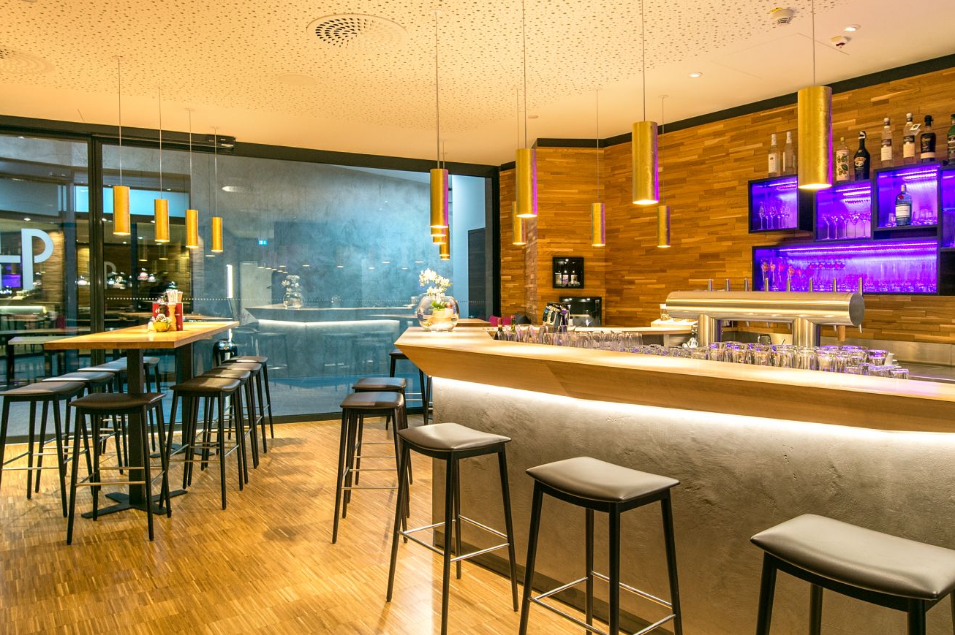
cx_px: 466
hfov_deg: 71.5
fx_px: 663
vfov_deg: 51.2
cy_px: 329
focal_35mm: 25
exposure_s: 1/10
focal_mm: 17
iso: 400
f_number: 6.3
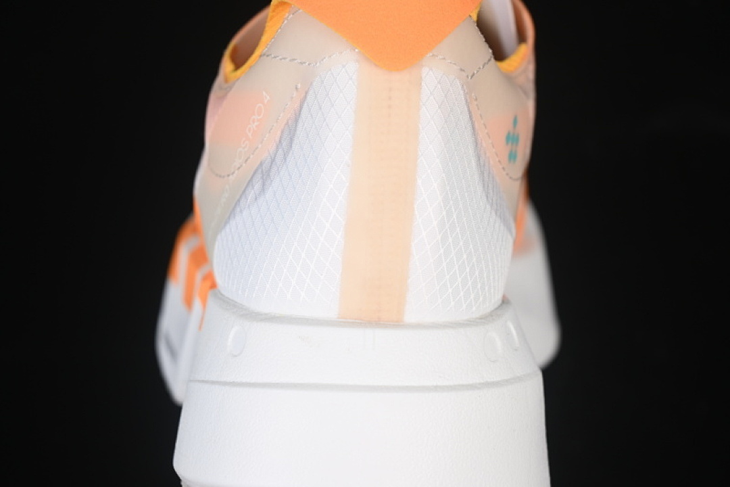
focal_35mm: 75
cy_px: 244
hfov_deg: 27.0
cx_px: 365
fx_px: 1521
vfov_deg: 18.2
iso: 160
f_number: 7.1
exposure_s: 1/80
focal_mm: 50
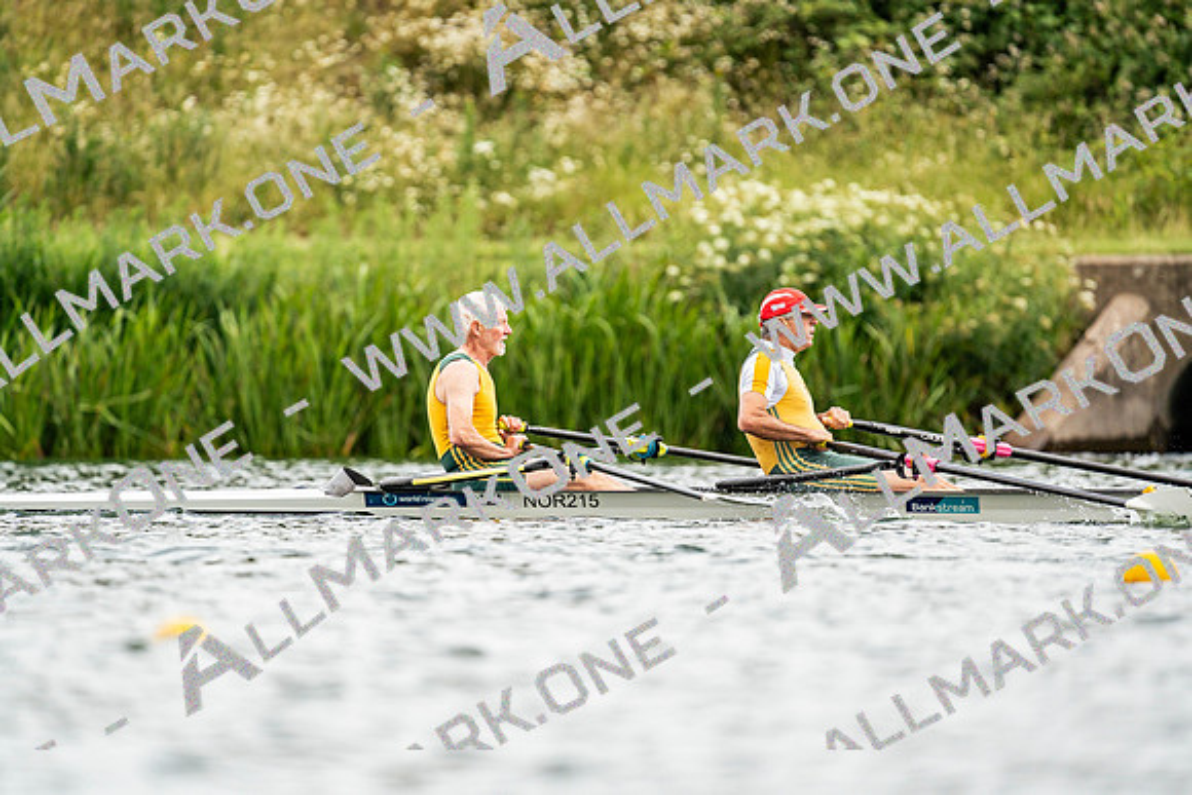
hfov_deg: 3.4
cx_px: 596
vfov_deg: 2.3
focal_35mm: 600
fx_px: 19870
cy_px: 398
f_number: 6.3
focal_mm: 600
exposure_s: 1/2000
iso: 800
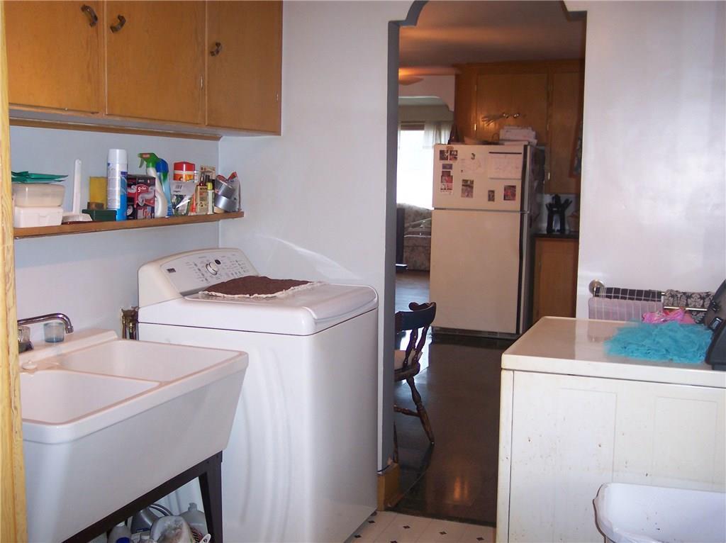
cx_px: 363
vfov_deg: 37.7
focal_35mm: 38
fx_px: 796
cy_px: 272
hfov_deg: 49.0
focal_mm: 8
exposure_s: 1/30
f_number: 2.8
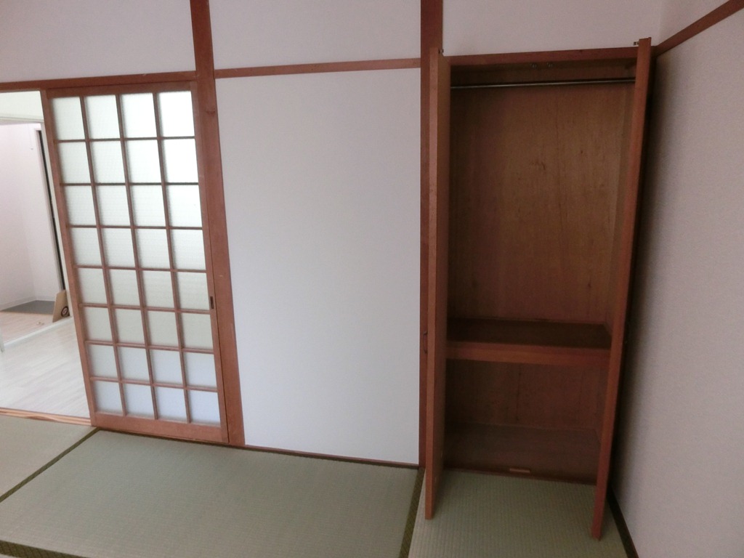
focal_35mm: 24
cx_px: 372
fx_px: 516
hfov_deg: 71.6
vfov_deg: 56.8
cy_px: 279
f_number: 3
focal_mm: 4.24
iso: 400
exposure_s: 1/50
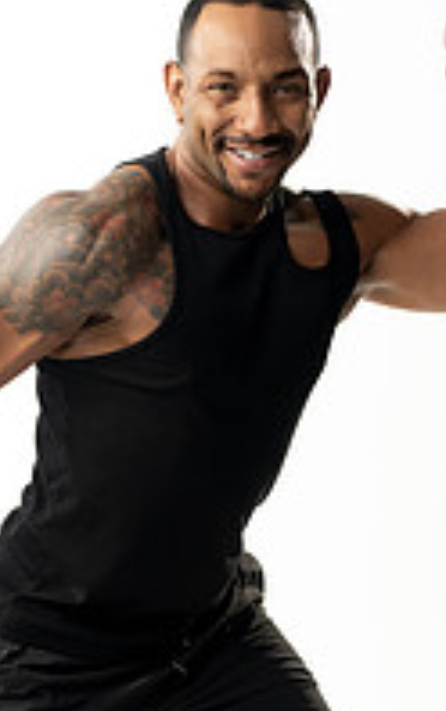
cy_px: 506
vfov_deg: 17.9
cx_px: 94
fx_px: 2253
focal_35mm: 116
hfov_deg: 11.3
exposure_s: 1/80
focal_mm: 50
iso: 800
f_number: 3.2
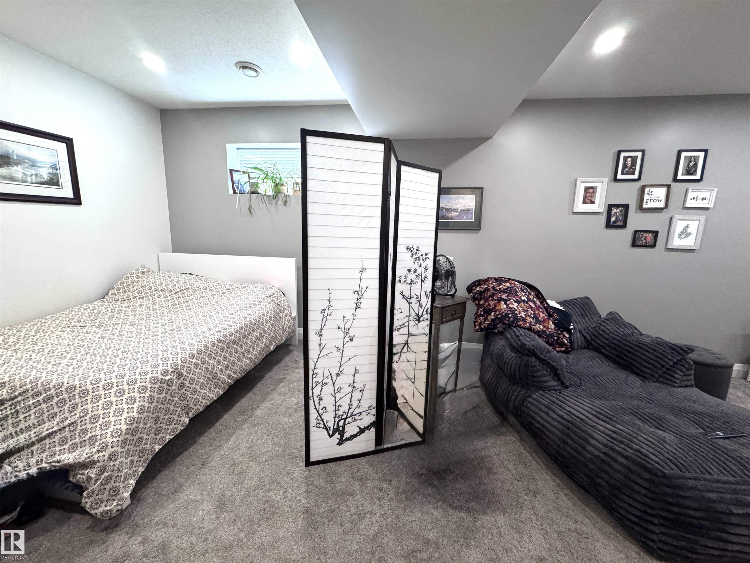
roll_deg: -1.6
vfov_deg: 85.7
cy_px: 282
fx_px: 303
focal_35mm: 14
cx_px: 375
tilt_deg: -9.7
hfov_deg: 102.1
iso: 400
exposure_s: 1/60
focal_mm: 2.22
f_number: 2.2
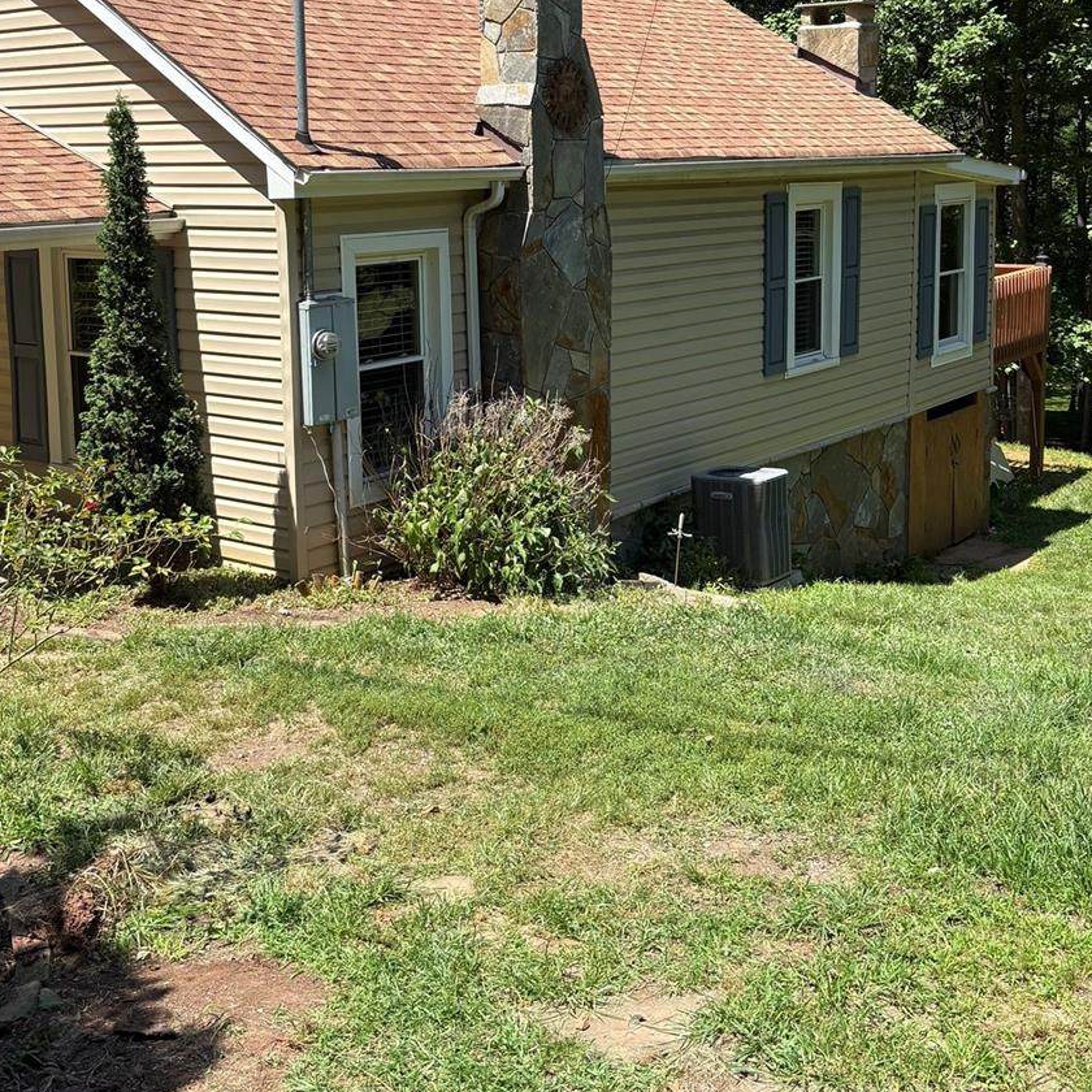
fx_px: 1499
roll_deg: +1.0
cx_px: 488
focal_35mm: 42
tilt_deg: -5.6
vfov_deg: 39.4
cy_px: 329
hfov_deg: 40.0
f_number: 1.6
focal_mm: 5.96
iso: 50
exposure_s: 1/1706
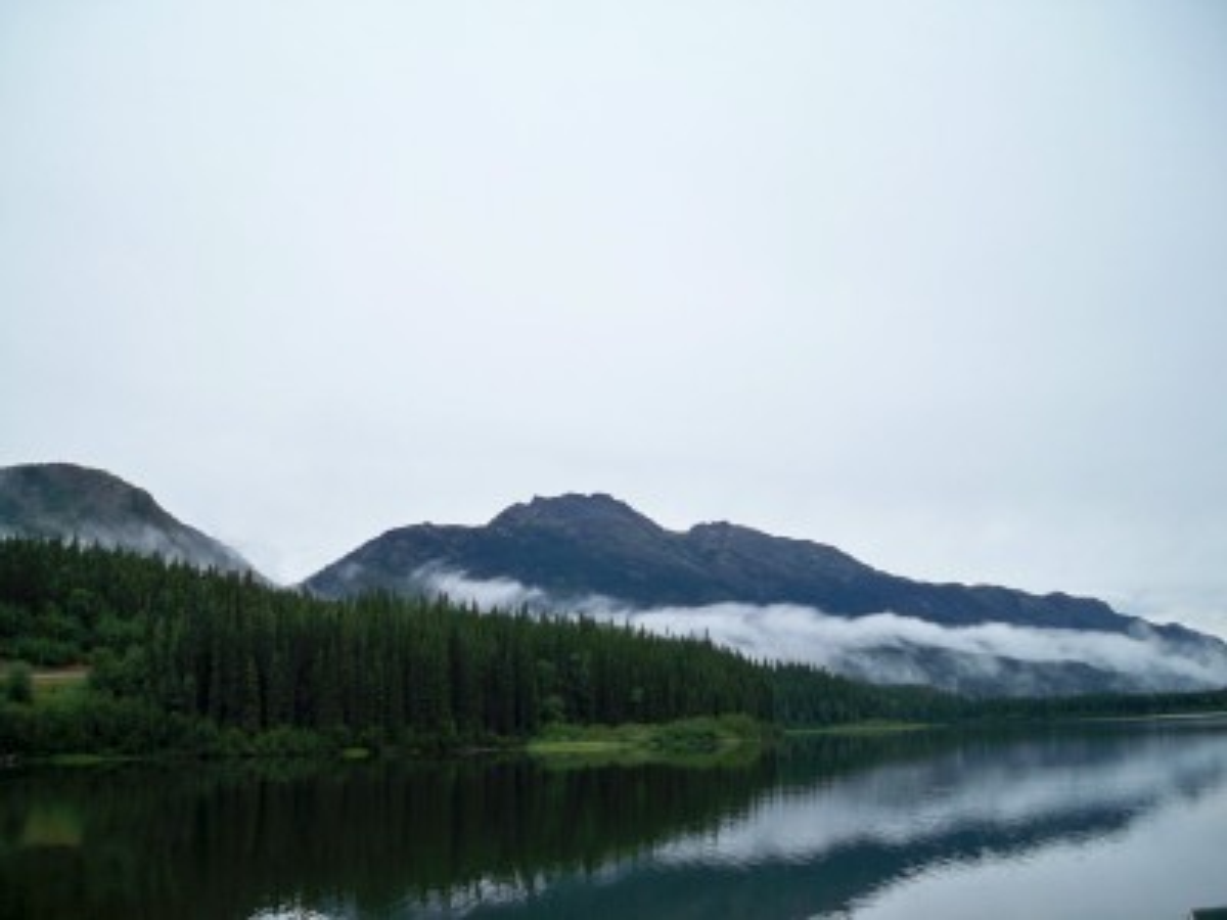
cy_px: 460
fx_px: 1241
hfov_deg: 52.6
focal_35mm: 35
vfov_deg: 40.7
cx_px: 614
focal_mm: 6.3
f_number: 3.1
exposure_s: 1/250
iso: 80
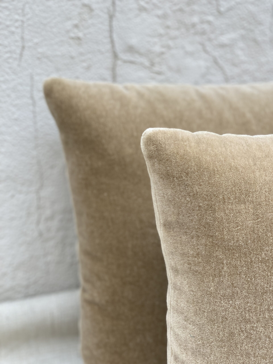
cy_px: 182
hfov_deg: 28.0
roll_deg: -2.8
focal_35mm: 52
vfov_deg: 36.8
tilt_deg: -22.4
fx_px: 547
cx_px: 136
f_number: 2
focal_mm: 6
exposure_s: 1/122
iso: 25
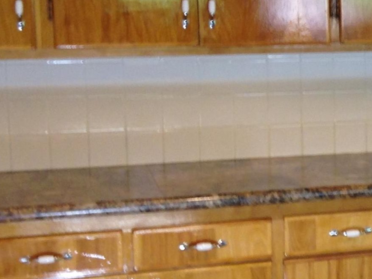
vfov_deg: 12.8
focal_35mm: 116
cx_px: 530
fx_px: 1246
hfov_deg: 15.8
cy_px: 115
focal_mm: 4.12
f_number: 2.4
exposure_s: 1/20
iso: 64
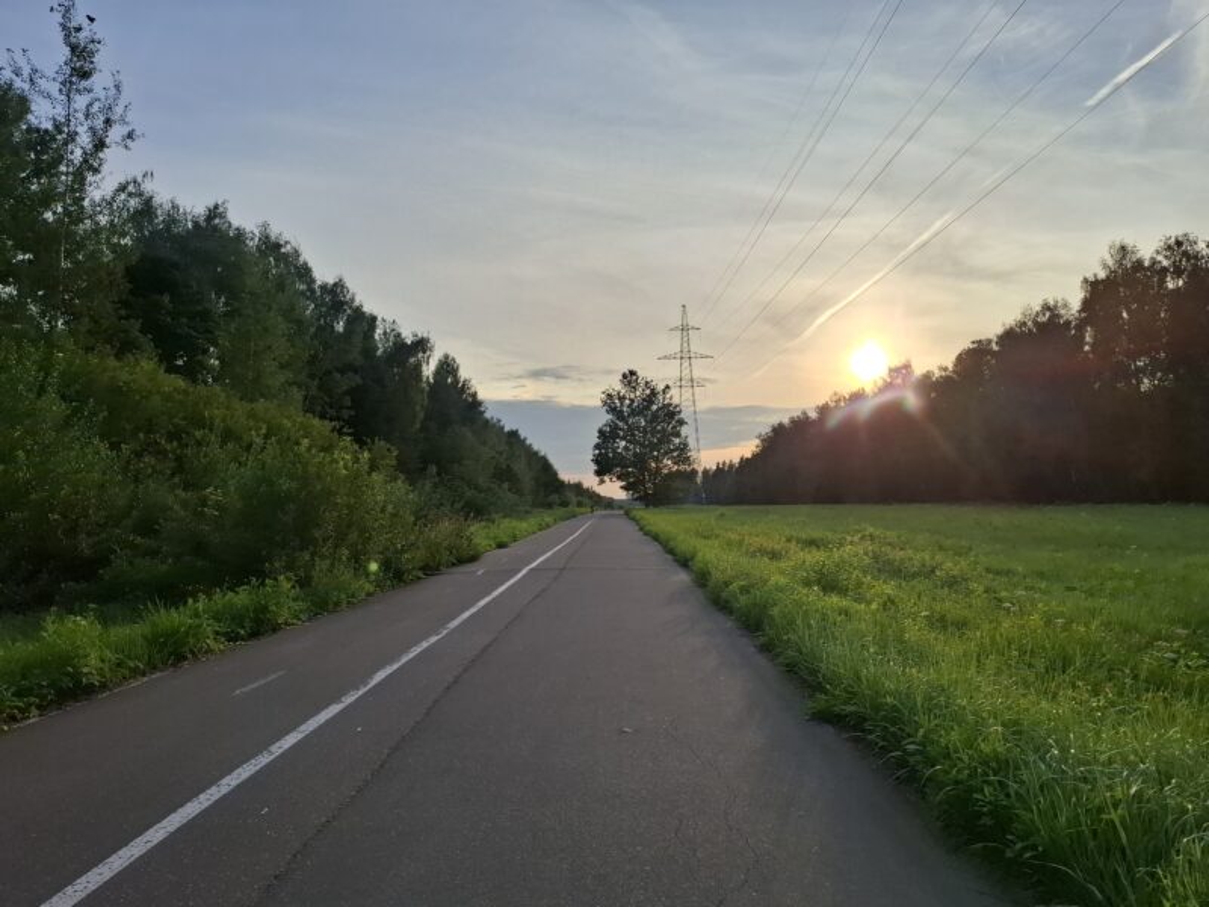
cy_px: 454
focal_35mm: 23
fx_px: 803
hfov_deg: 73.9
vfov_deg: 58.9
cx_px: 604
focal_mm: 5.54
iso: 50
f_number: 1.8
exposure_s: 1/1855
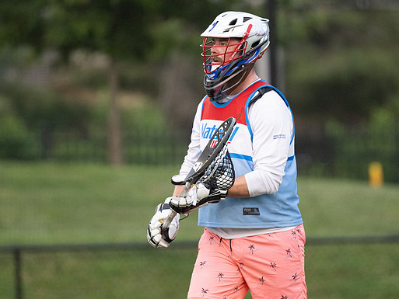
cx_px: 253
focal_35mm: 687
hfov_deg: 2.9
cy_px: 116
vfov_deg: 2.2
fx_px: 7921
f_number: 5.6
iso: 5000
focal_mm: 500
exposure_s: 1/1000
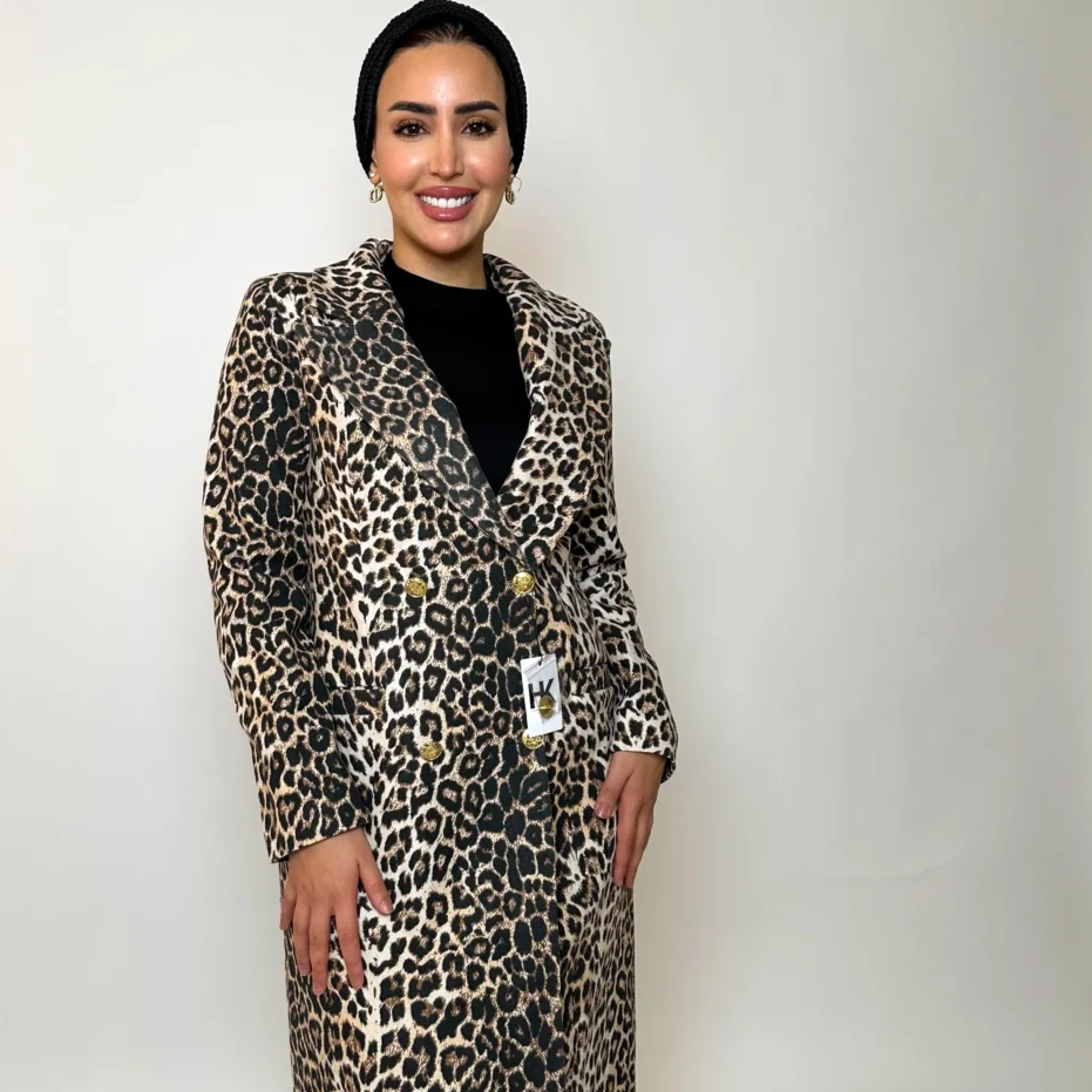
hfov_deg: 46.9
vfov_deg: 47.2
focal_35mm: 35
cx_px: 426
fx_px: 1249
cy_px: 561
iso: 64
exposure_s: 1/120
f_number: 1.8
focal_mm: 6.86
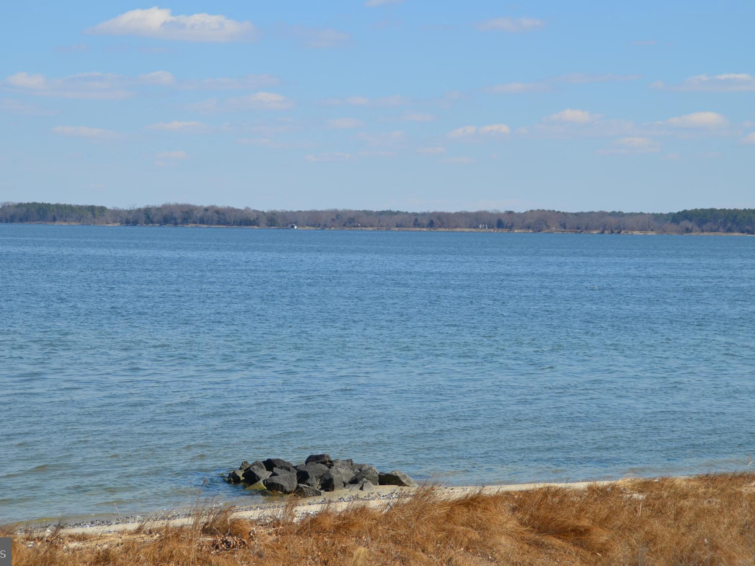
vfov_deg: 13.7
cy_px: 284
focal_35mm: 108
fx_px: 2356
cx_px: 349
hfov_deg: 18.2
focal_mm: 66
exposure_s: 1/1000
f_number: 8
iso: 200
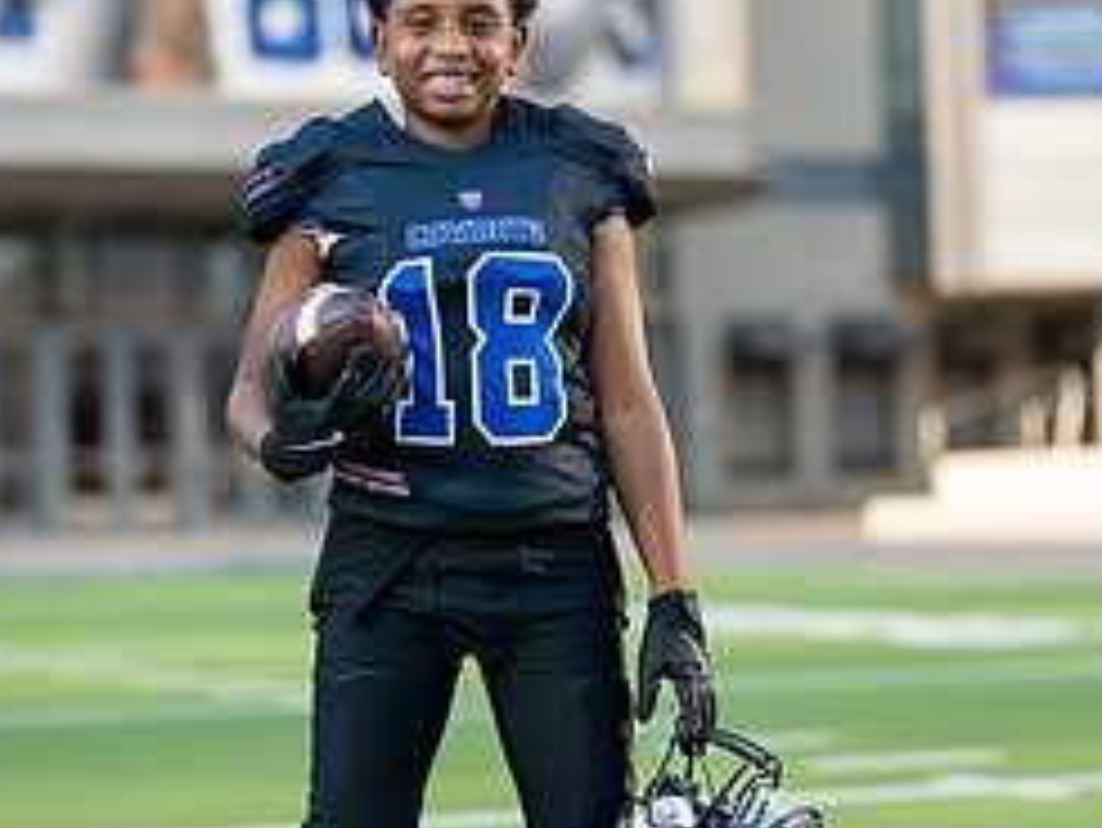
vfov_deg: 11.3
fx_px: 4172
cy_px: 372
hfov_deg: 15.0
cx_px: 550
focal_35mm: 131
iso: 100
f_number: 1.2
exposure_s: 1/3200
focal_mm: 50
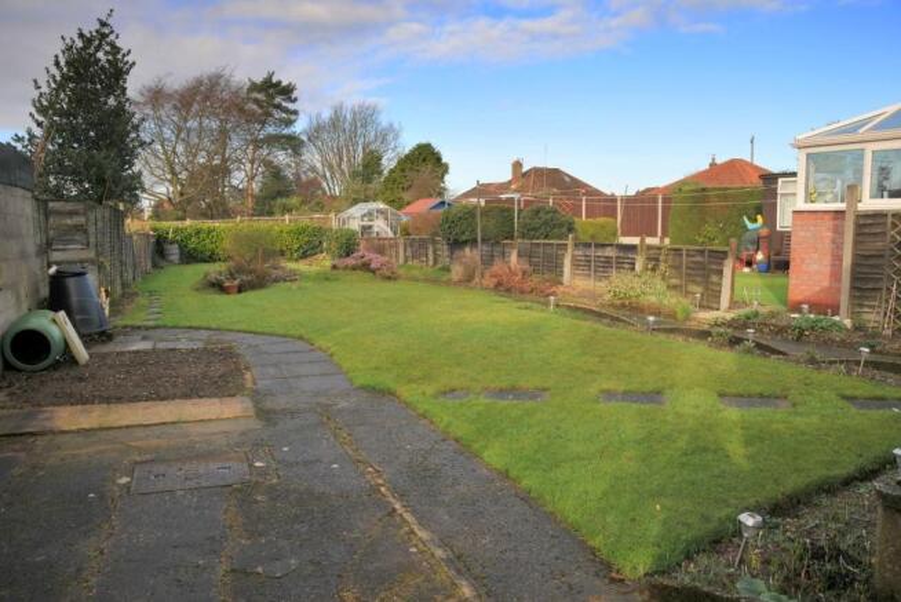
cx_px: 450
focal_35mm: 27
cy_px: 301
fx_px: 676
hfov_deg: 67.3
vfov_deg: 48.0
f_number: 7.1
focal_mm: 18
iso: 200
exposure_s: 1/200
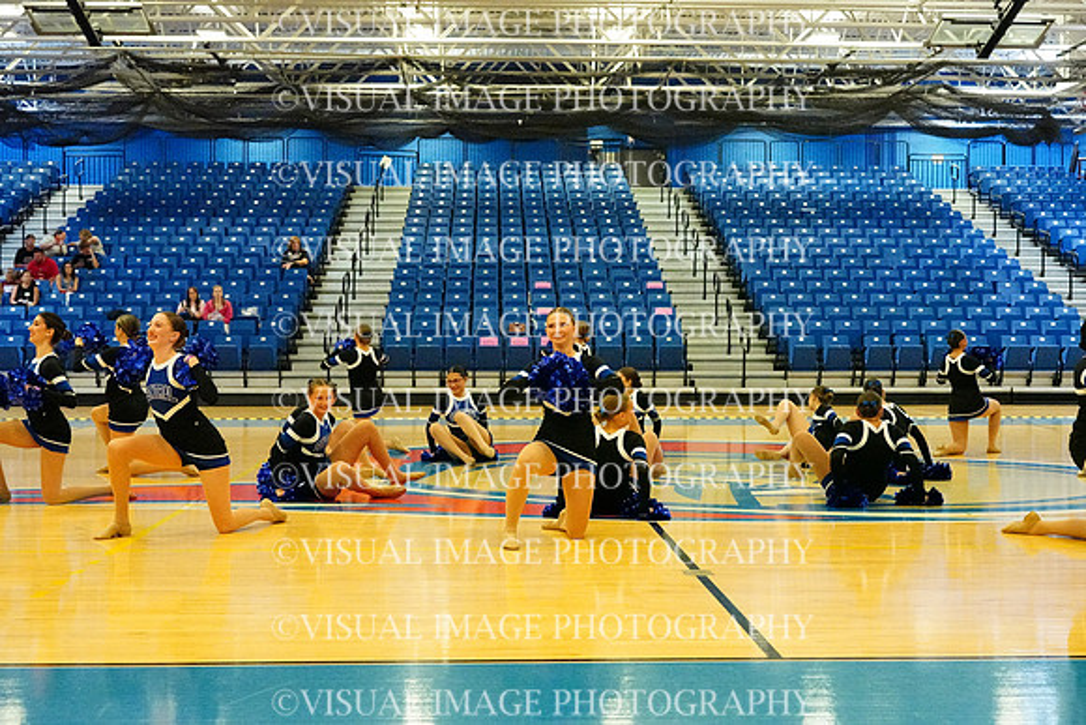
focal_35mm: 55
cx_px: 543
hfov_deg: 36.2
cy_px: 362
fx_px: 1659
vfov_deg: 24.6
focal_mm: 55
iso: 25600
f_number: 4
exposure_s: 1/1000
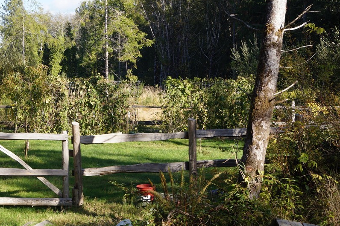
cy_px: 142
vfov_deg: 19.0
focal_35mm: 72
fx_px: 677
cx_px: 133
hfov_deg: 28.1
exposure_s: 1/80
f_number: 9
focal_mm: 35
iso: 100
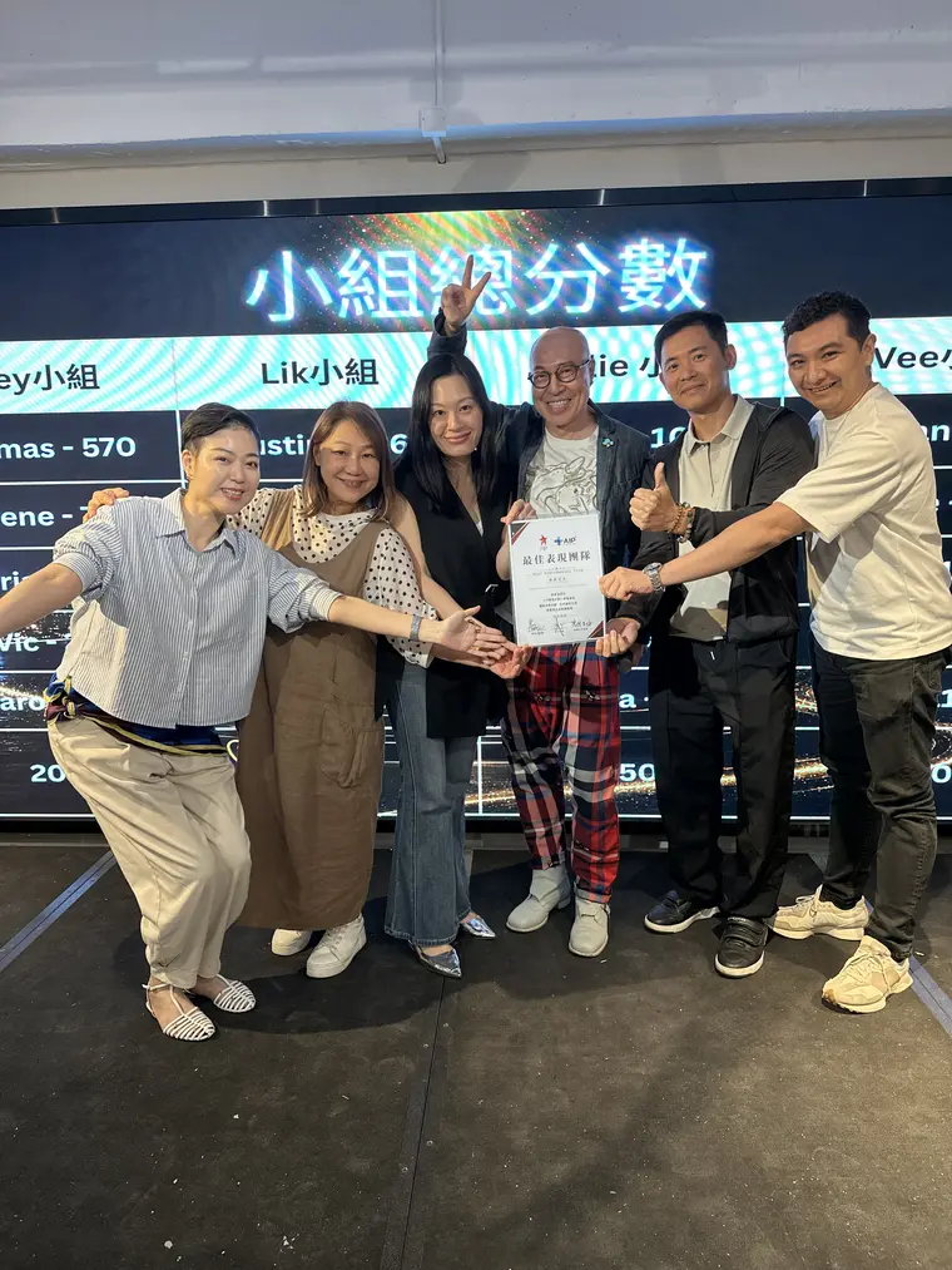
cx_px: 476
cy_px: 635
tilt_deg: -9.0
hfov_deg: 56.8
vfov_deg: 71.6
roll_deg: +0.3
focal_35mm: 24
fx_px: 880
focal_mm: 6.86
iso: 250
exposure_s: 1/77
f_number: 1.78
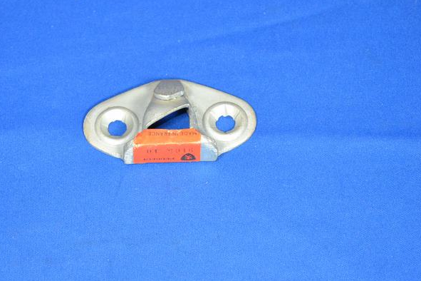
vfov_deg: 12.3
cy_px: 126
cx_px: 166
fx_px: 1306
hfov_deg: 18.3
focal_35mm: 112
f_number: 5.6
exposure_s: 1/60
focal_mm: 55
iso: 1600
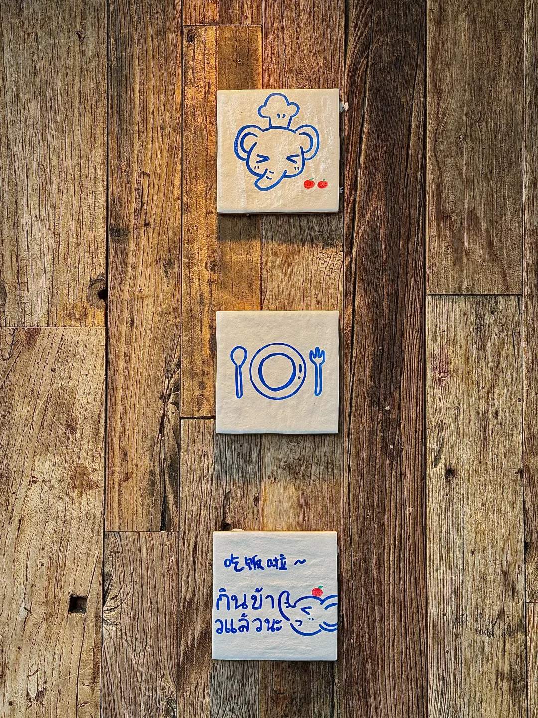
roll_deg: +0.6
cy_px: 359
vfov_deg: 39.7
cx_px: 269
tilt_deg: +3.1
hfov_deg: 30.3
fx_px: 995
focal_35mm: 48
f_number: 1.78
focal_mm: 6.76
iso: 64
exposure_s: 1/627
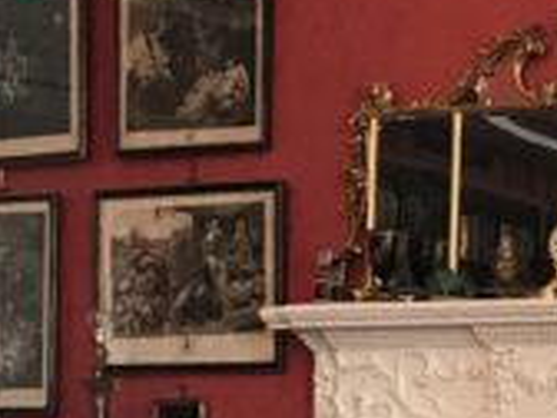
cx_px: 1078
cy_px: 534
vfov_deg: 11.3
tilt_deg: -0.6
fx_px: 2060
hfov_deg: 13.4
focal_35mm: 128
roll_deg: -0.1
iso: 64
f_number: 1.8
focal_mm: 3.99
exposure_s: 1/17
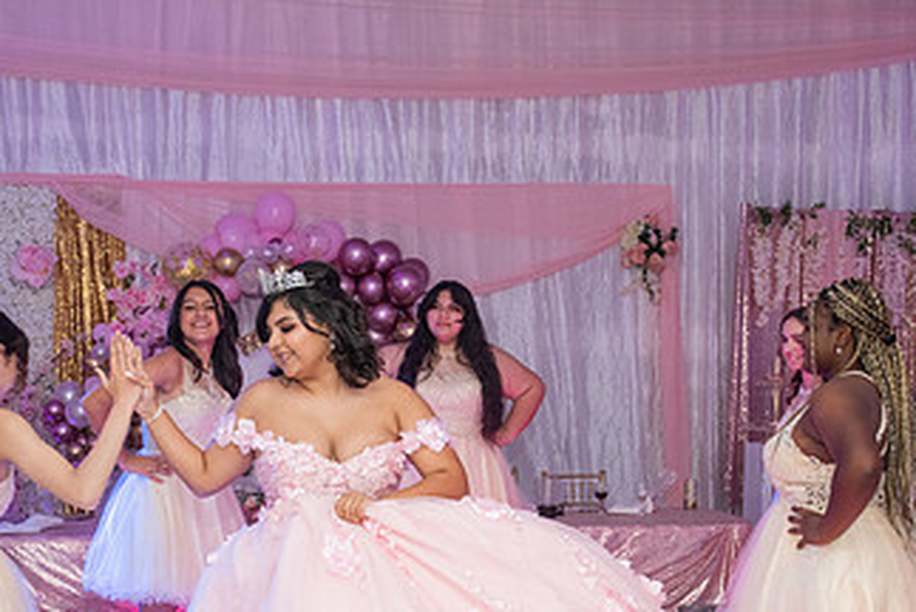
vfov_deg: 25.4
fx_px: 1324
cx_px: 423
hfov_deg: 38.1
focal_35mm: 52
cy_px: 526
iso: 1250
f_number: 4
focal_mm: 29
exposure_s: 1/160
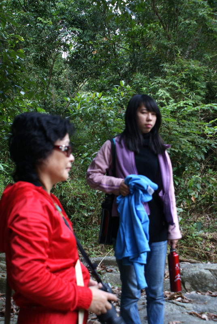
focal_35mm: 52
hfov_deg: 25.8
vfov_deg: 37.8
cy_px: 162
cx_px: 108
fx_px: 473
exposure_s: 1/50
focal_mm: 35
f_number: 5.6
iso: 100
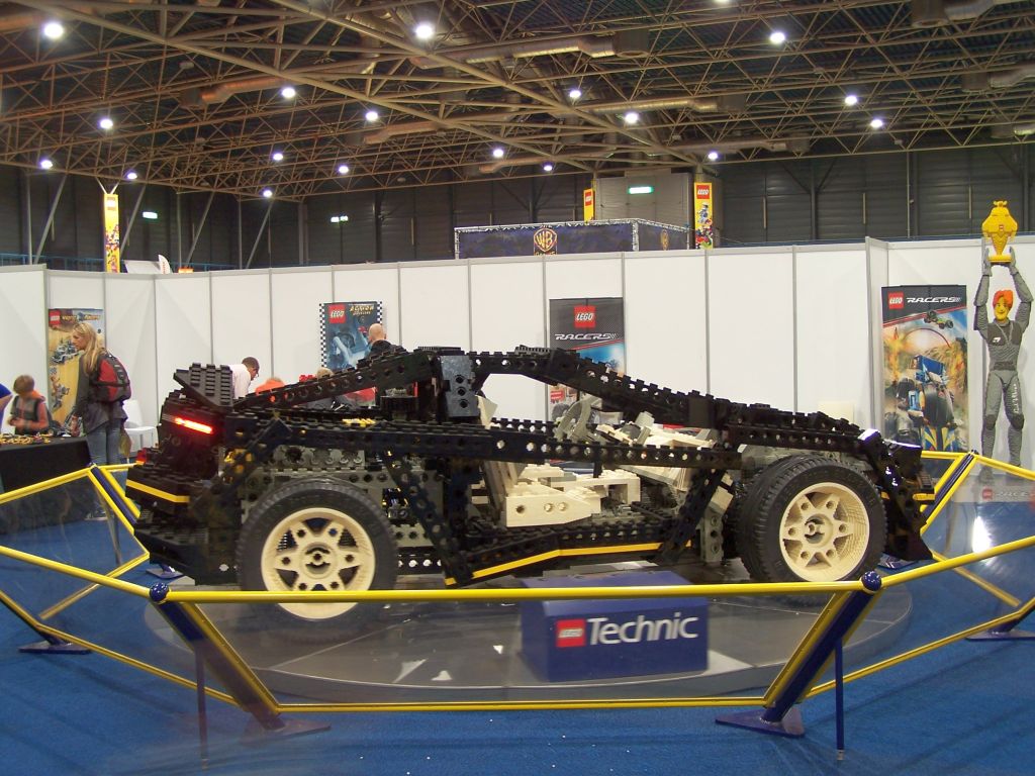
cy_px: 388
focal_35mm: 40
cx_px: 518
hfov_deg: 46.8
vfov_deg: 36.0
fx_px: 1196
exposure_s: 1/2
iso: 80
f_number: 2.8
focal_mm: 6.7
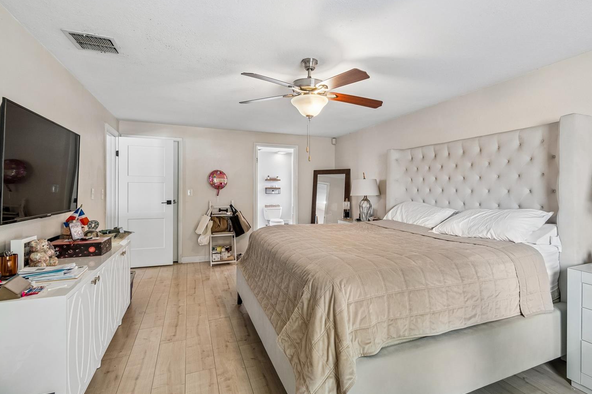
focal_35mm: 16
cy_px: 186
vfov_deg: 73.6
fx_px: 263
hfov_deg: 96.7
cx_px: 312
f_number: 7.1
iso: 100
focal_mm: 10
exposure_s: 1/1.67
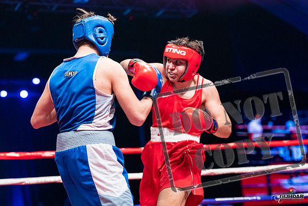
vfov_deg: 16.7
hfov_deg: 24.8
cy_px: 103
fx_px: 702
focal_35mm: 82
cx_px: 154
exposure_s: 1/1000
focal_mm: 82
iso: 4000
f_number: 2.8
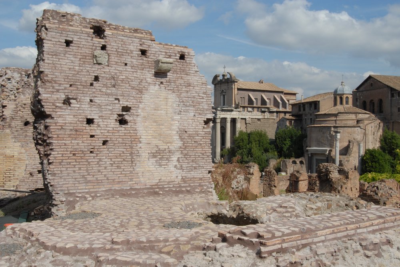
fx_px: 434
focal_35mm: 39
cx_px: 200
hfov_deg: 49.5
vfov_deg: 34.3
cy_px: 134
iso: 250
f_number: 18
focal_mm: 26
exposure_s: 1/160
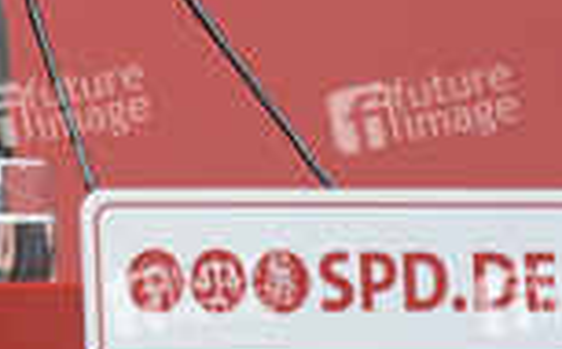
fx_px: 12414
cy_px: -165
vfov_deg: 1.6
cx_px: -263
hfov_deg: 2.6
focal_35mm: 812
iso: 1600
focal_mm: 270
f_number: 5.6
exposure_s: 1/500
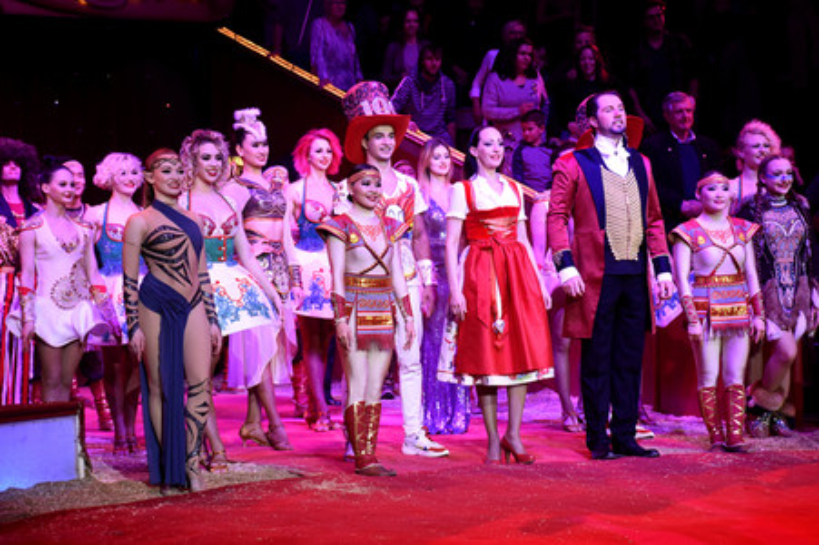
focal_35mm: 99
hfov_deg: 20.6
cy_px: 272
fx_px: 2251
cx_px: 410
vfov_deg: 13.8
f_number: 6.3
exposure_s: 1/160
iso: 3200
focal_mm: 66
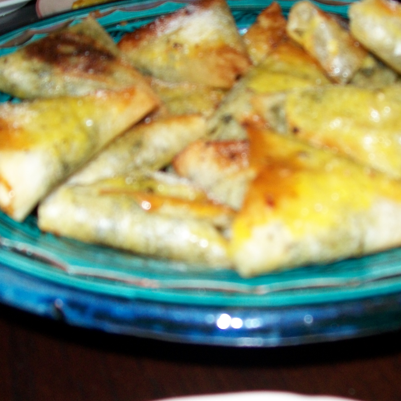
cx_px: 239
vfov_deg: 27.7
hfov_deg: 27.7
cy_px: 203
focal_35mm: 62
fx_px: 813
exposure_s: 1/30
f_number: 2.7
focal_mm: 6
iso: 80
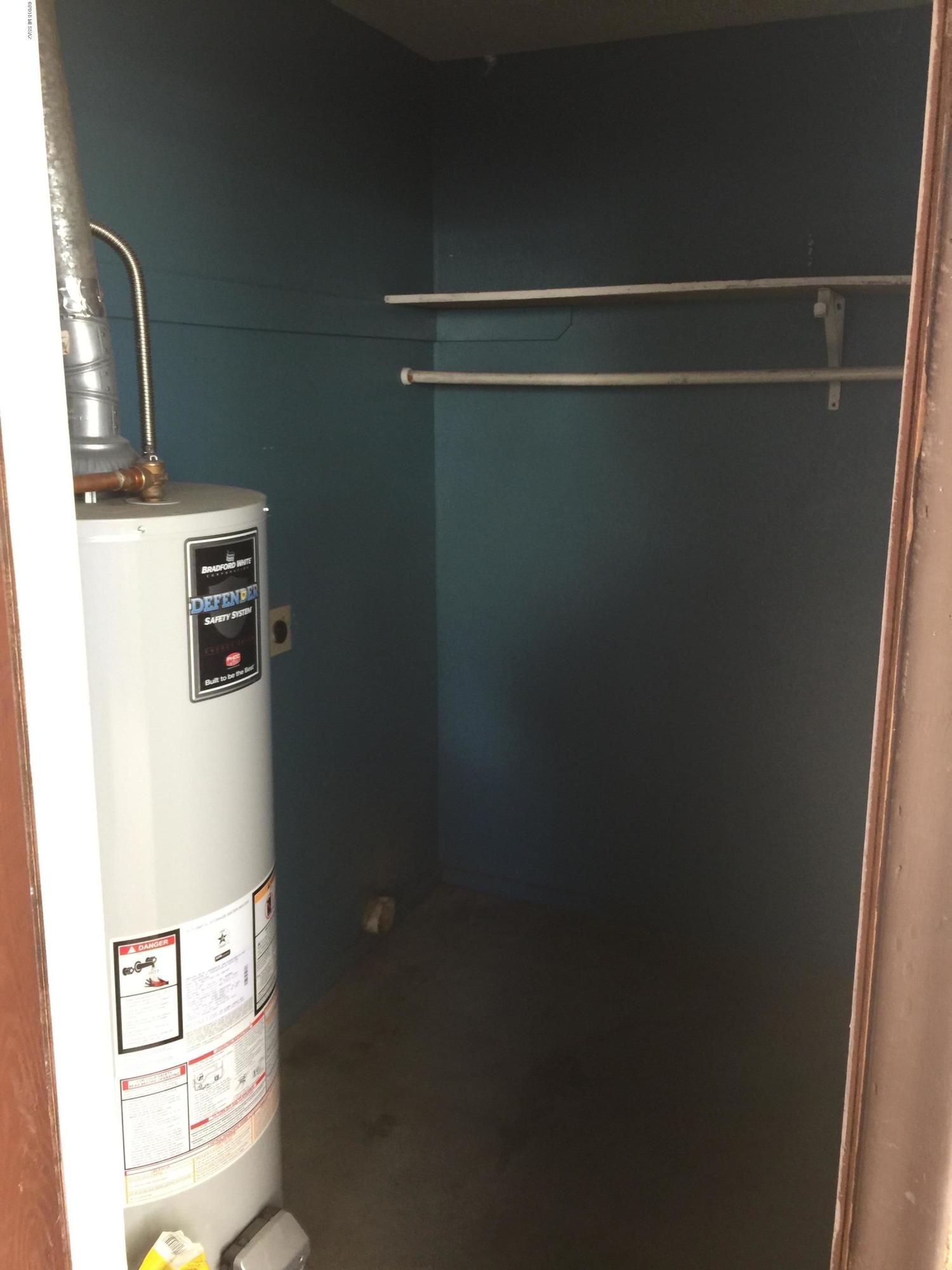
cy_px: 635
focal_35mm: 29
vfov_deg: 61.7
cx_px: 476
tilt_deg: -12.6
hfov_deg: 48.2
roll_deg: -0.6
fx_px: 1063
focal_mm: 4.15
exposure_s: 1/15
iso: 40
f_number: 2.2
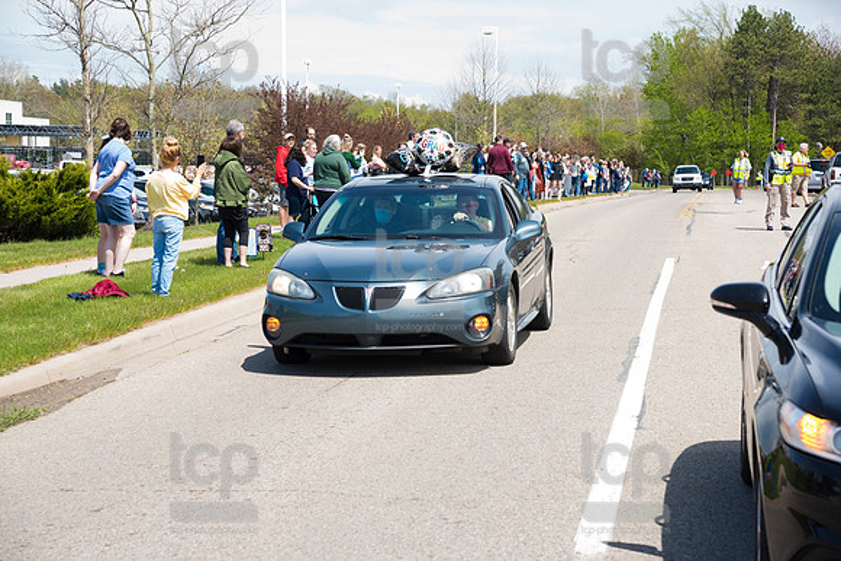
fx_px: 1986
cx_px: 420
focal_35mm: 85
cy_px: 280
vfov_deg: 16.1
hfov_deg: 23.9
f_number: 7.1
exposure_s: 1/800
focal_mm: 85
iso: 1000
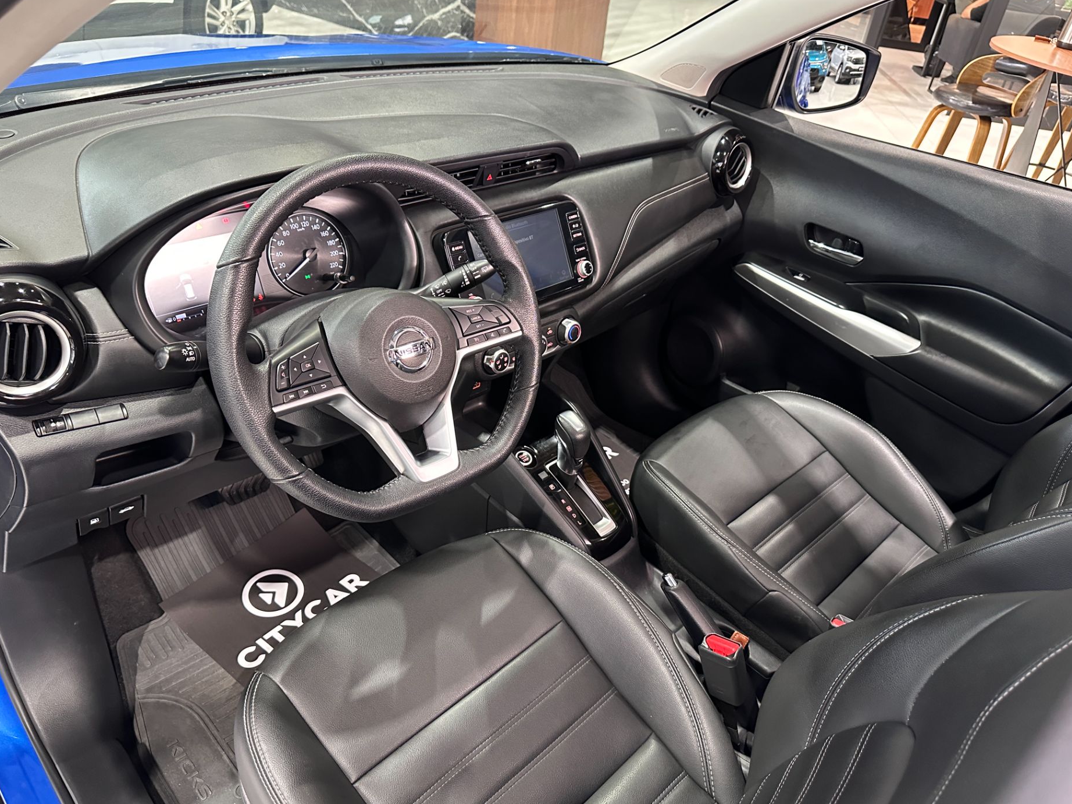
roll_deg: -8.0
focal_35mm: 25
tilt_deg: -35.0
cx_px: 547
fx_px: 774
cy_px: 413
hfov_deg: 69.4
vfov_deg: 54.9
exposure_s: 1/40
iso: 640
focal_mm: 6.86
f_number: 1.78
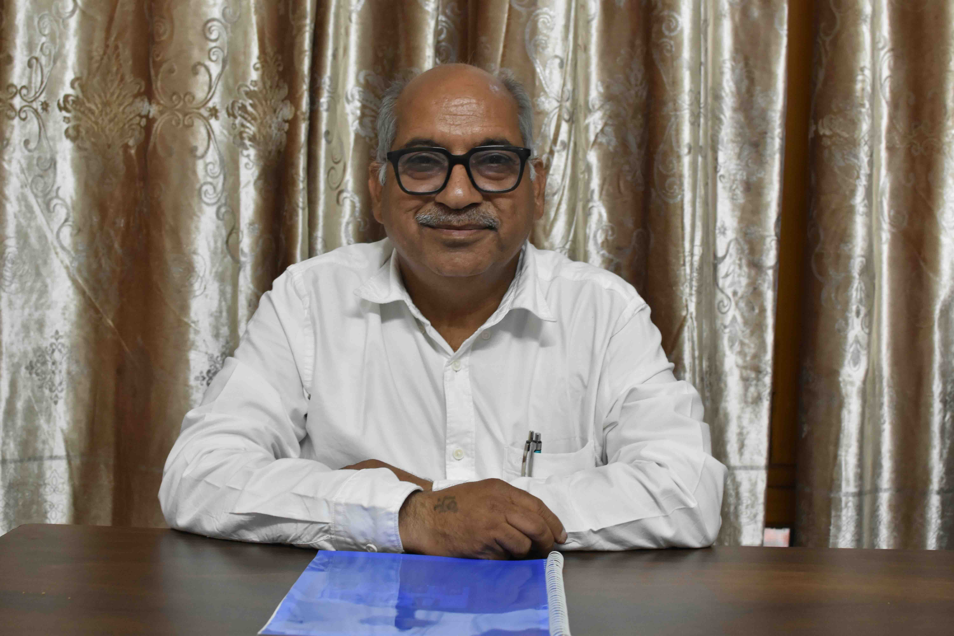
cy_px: 318
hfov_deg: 37.9
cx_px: 477
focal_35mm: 52
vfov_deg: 25.8
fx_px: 1391
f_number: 5.6
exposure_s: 1/40
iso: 1600
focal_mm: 35
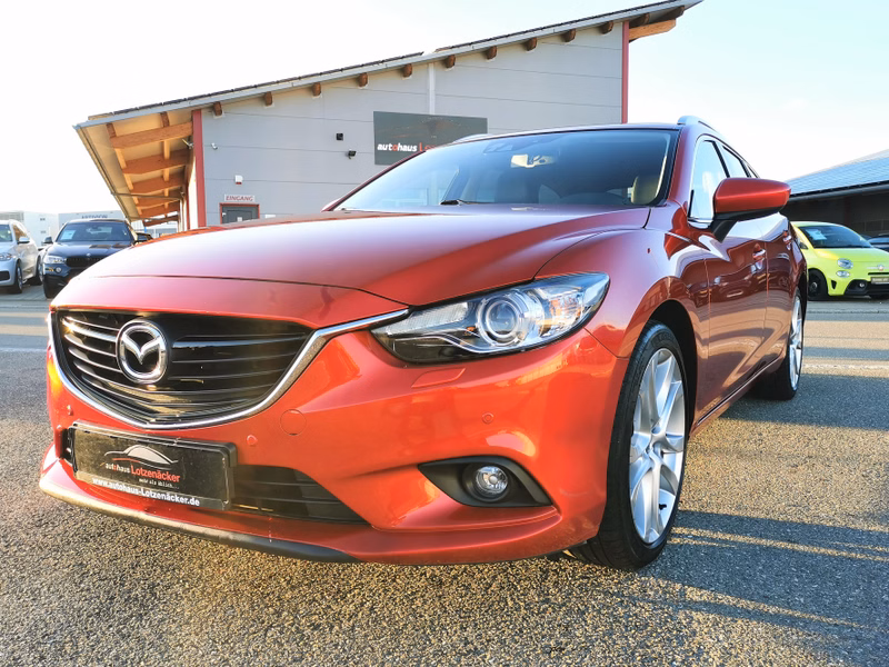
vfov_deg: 48.2
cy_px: 334
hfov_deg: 61.7
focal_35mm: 29
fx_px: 745
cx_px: 444
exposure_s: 1/300
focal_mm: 5.58
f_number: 1.8
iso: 50
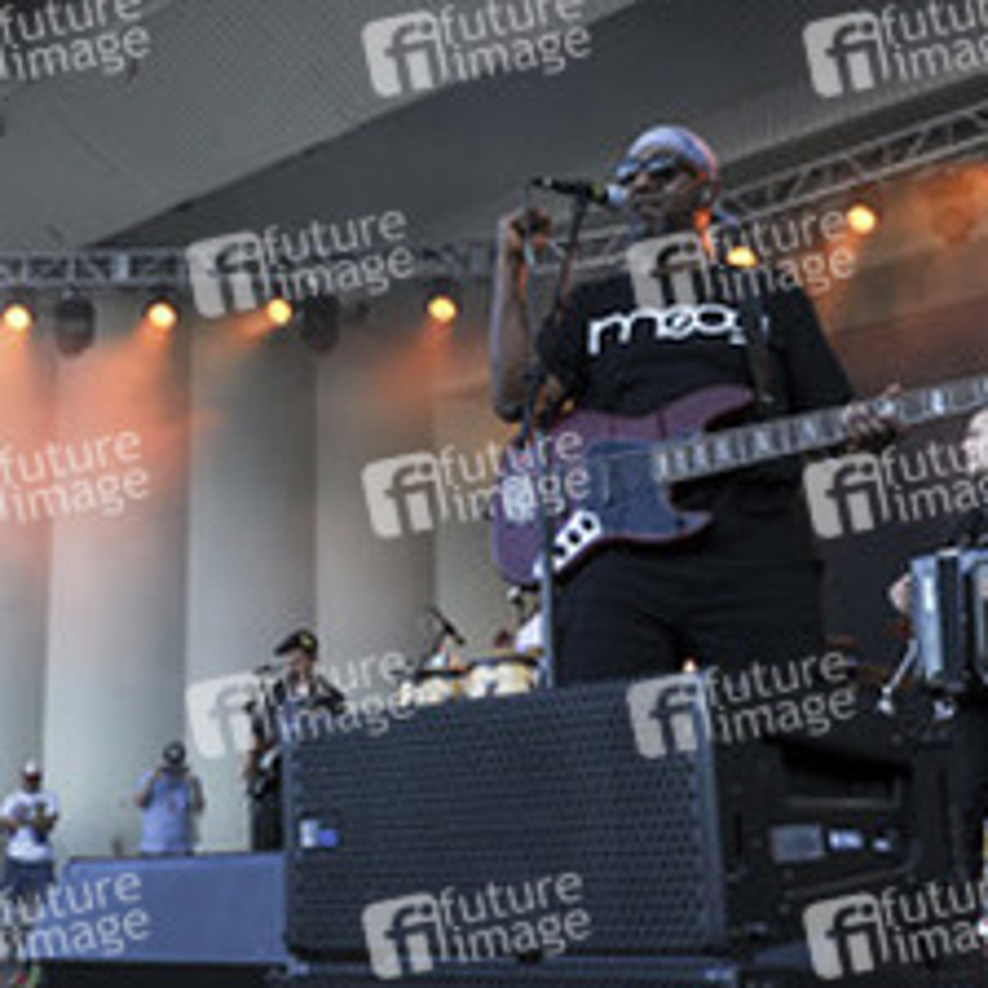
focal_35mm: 53
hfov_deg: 32.0
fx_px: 1711
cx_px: 357
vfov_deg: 32.1
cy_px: 375
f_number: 3.2
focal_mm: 31
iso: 400
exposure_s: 1/640
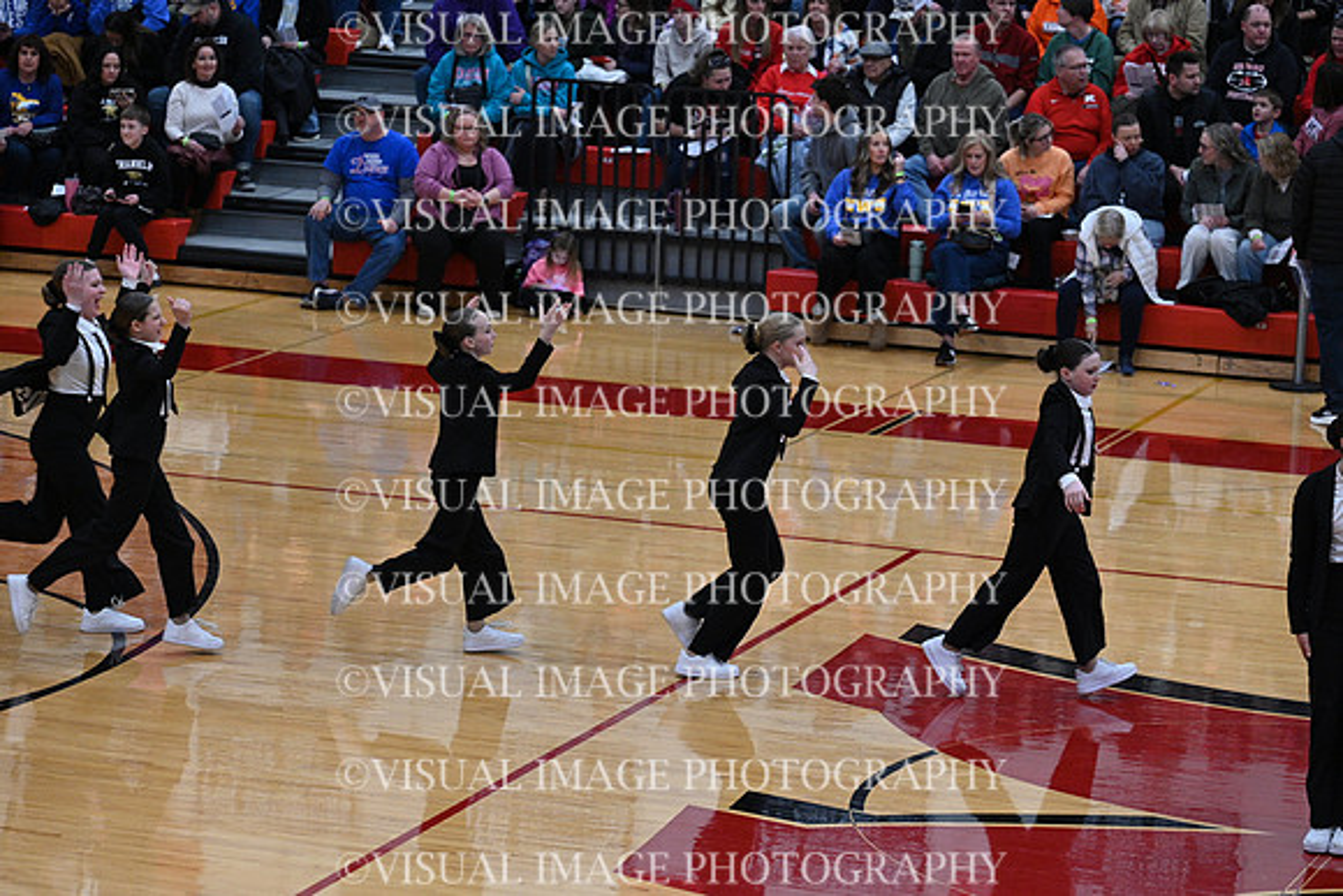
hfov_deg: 15.8
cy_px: 448
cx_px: 672
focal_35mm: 130
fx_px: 4851
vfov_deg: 10.6
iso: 4000
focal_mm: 130
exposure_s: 1/400
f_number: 4
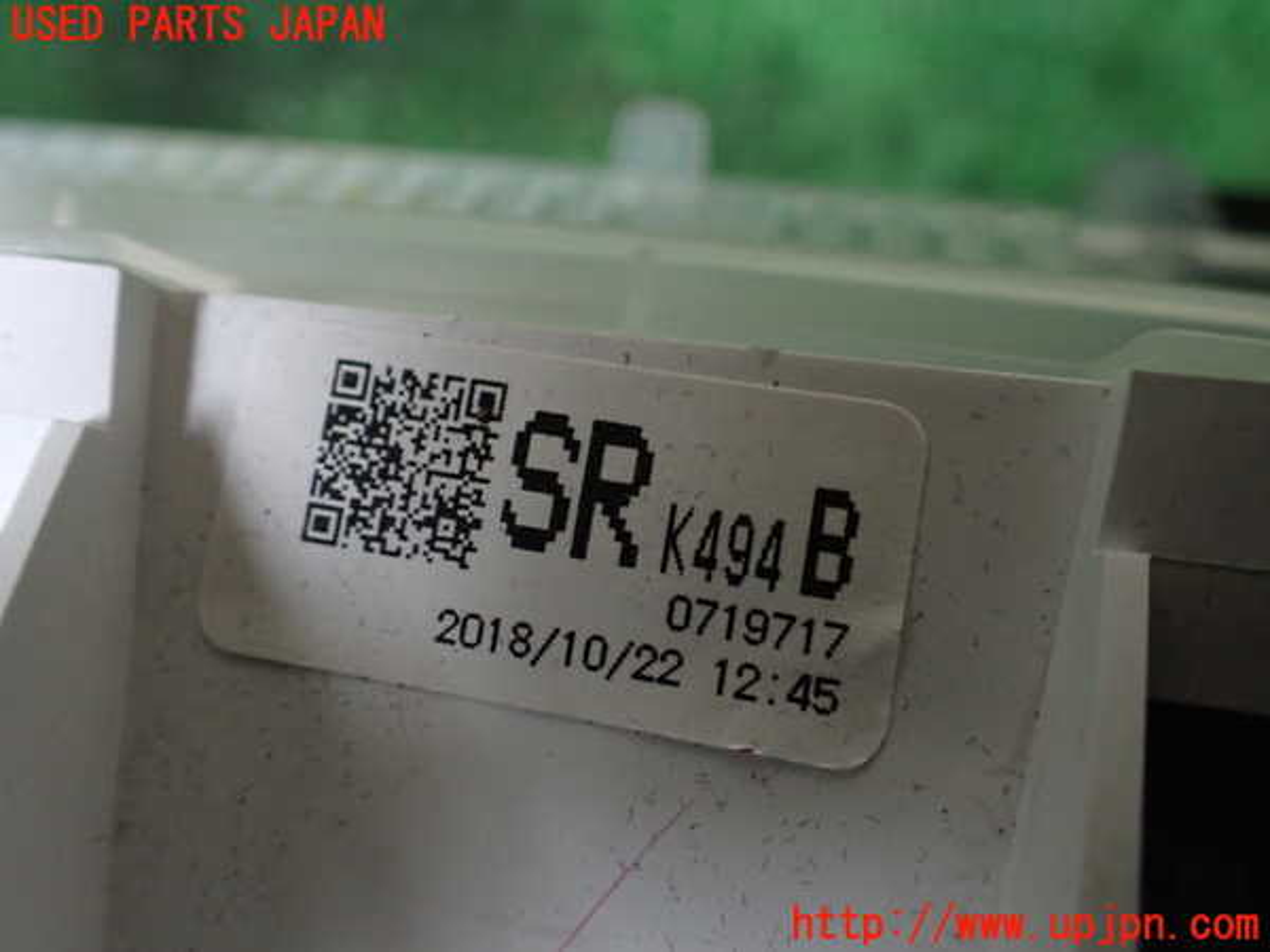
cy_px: 476
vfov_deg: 46.8
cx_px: 635
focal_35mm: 30
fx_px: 1101
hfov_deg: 60.0
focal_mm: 5.4
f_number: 2.3
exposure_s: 1/100
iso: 800
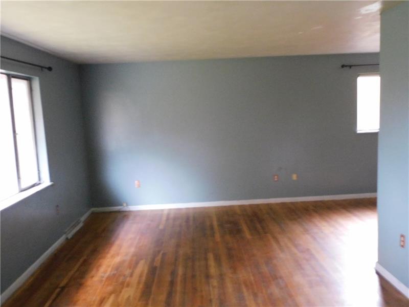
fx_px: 354
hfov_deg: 60.0
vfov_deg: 46.8
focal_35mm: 30
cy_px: 154
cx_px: 204
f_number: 3.5
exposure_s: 1/2
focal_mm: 5.4
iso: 800
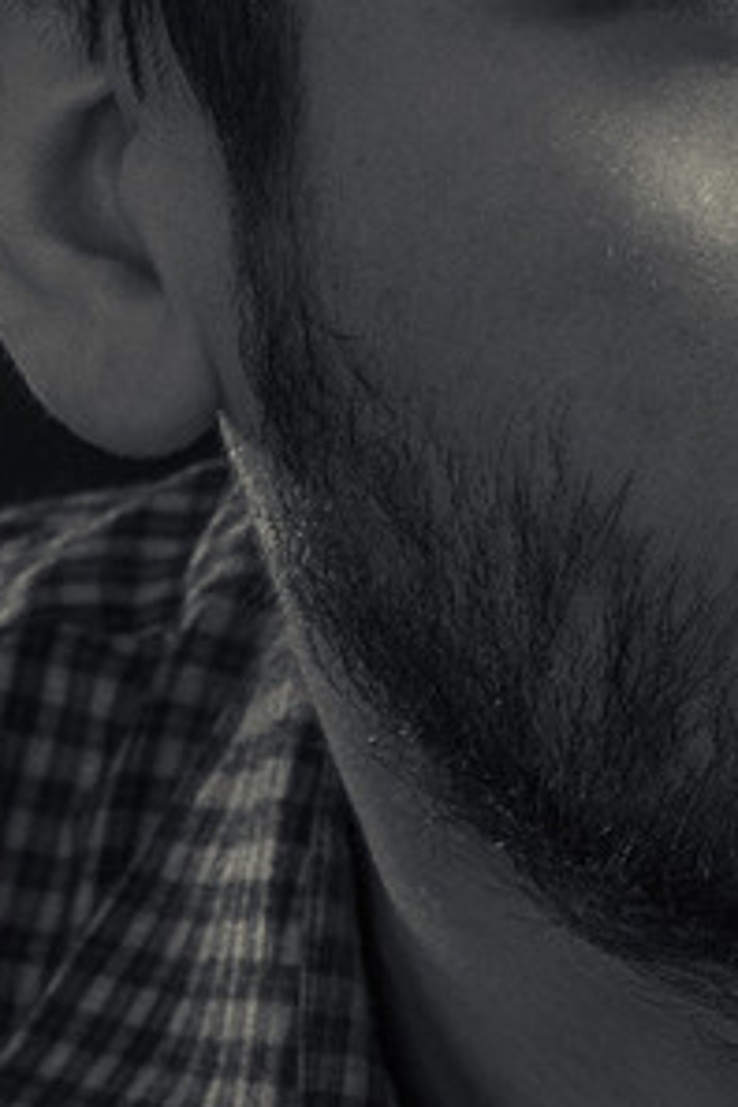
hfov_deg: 3.8
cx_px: 915
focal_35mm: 364
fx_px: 11192
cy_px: 417
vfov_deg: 5.7
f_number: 14
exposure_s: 1/160
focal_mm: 120
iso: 100
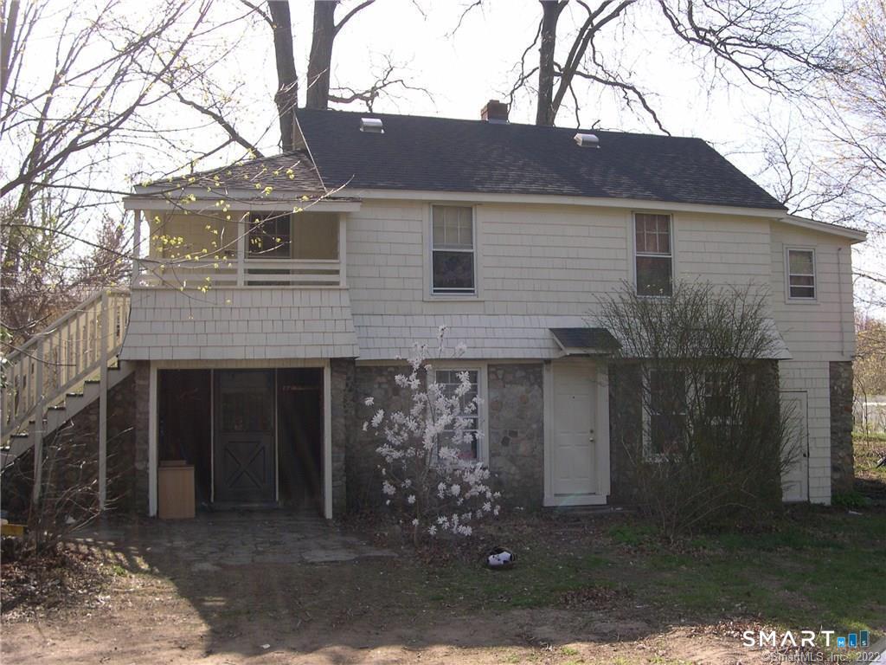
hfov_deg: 49.0
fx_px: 973
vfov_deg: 37.7
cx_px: 443
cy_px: 332
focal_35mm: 38
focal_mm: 8
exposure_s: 1/502
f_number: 2.8
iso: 100
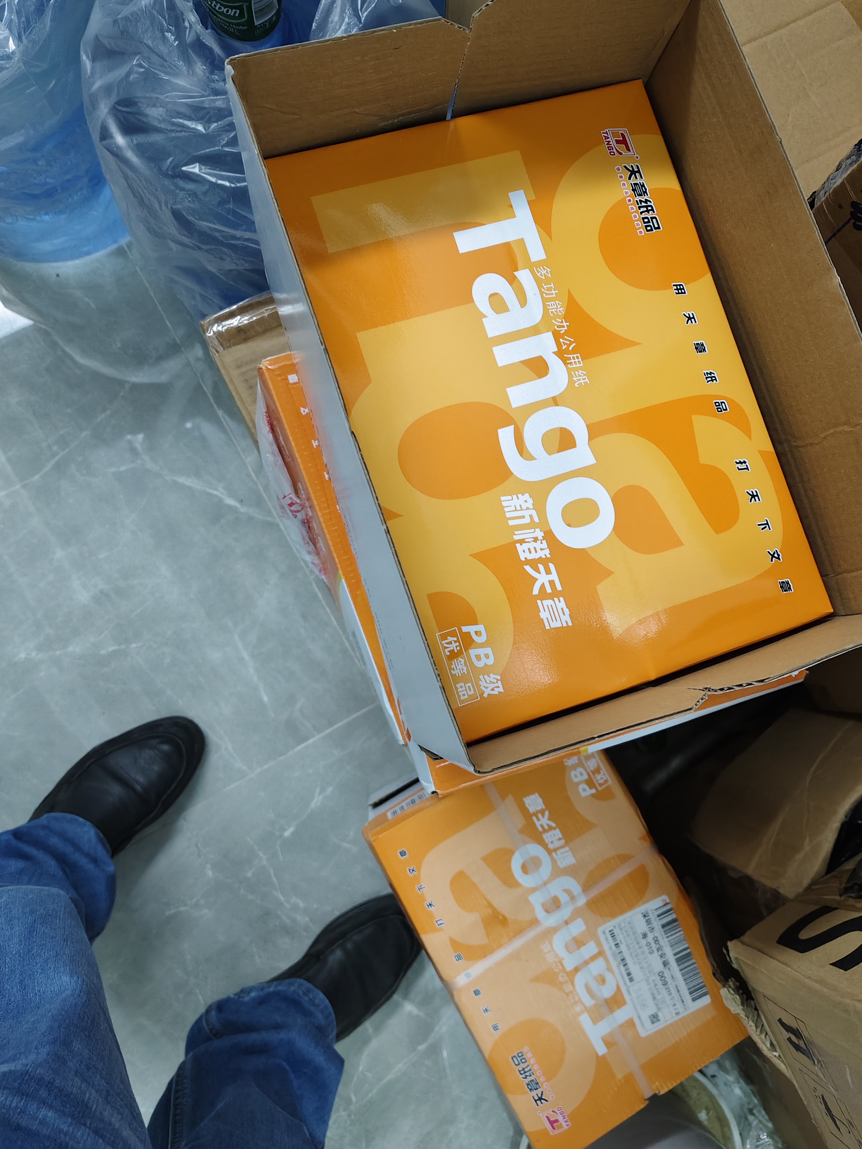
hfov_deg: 53.0
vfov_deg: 67.2
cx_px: 469
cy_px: 539
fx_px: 863
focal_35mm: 26
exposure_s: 1/50
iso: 1765
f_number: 1.88
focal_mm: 5.56
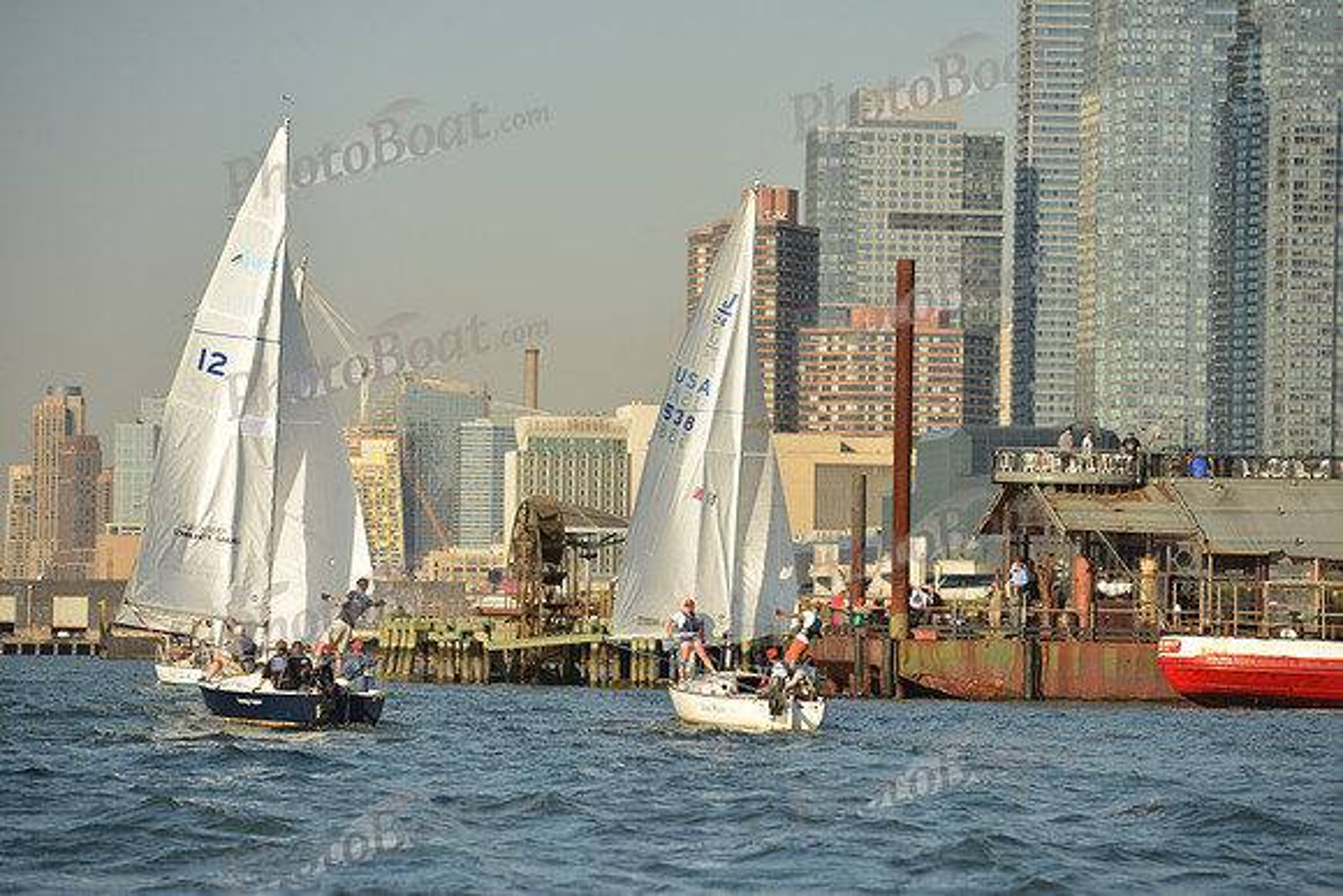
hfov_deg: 14.7
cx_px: 672
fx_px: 5224
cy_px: 448
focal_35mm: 140
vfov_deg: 9.8
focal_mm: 140
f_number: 5.6
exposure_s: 1/1250
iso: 400
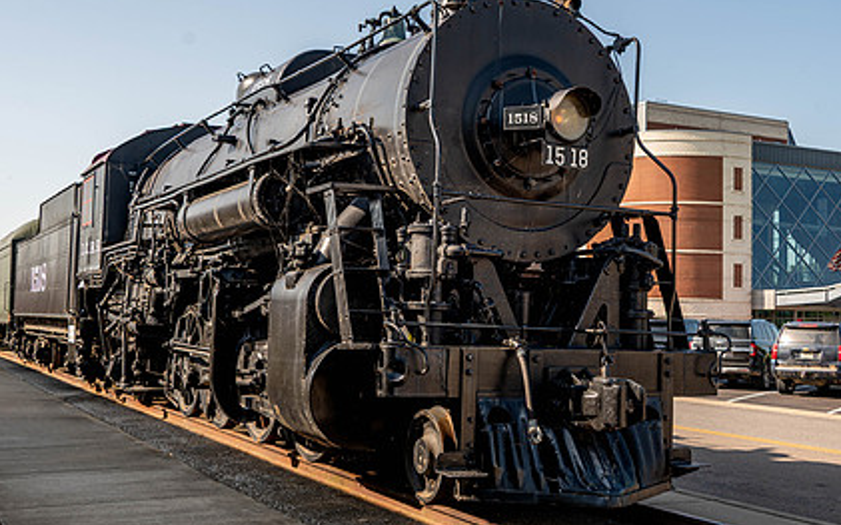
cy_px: 261
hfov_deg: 41.0
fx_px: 1123
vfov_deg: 26.3
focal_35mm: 49
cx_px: 479
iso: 90
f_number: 8
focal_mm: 32
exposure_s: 1/160
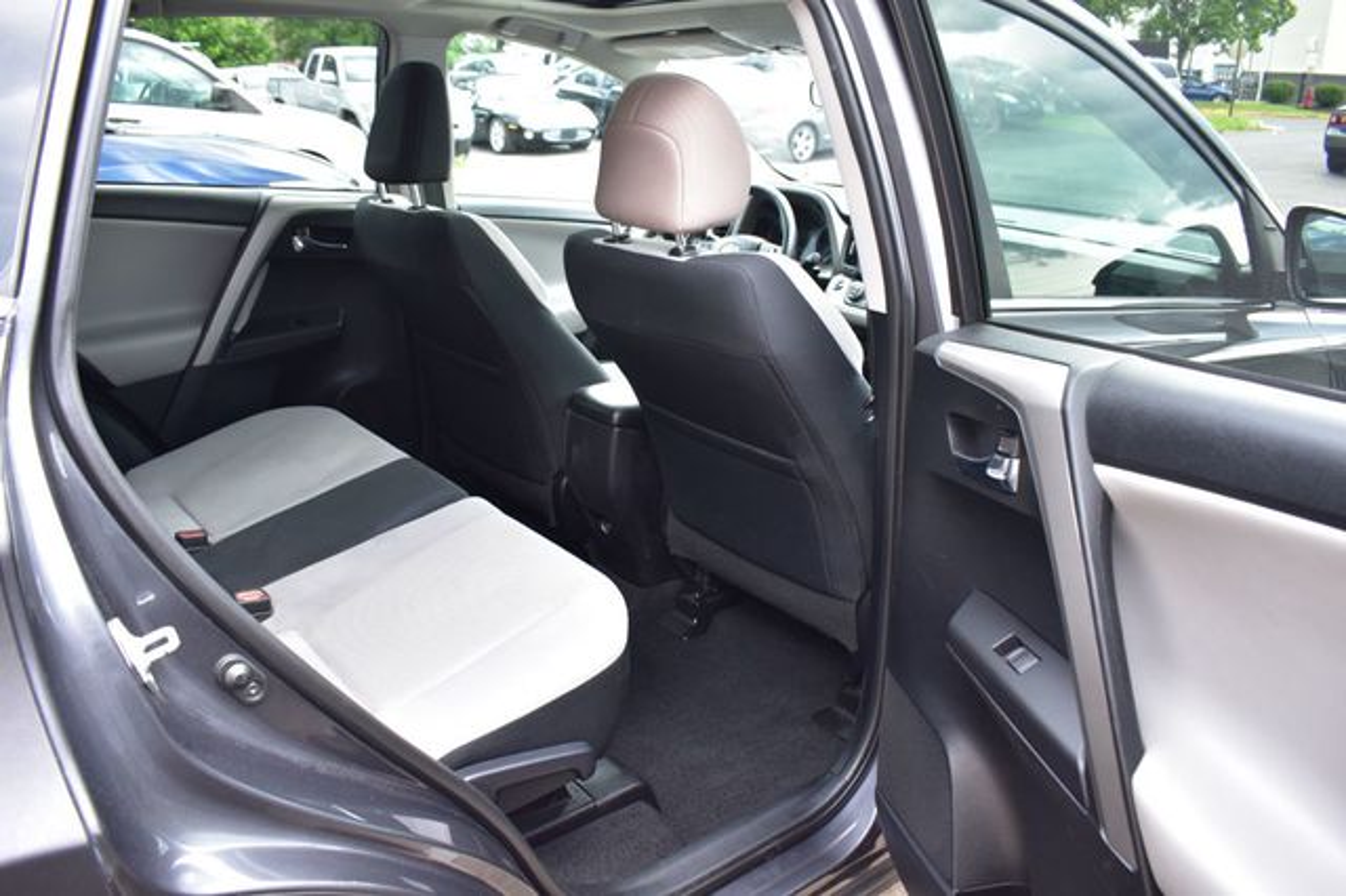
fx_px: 1009
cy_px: 448
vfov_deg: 47.9
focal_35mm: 27
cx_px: 673
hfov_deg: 67.4
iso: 500
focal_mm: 18
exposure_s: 1/15
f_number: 6.3
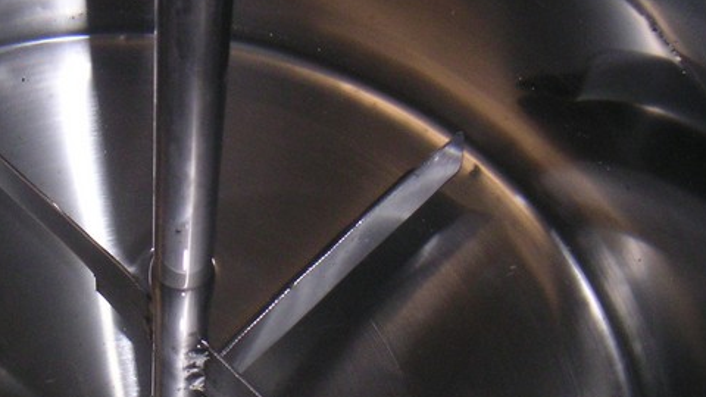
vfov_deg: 17.2
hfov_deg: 30.2
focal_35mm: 69
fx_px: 1292
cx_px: 209
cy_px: 366
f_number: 2.8
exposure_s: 1/45
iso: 160
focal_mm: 6
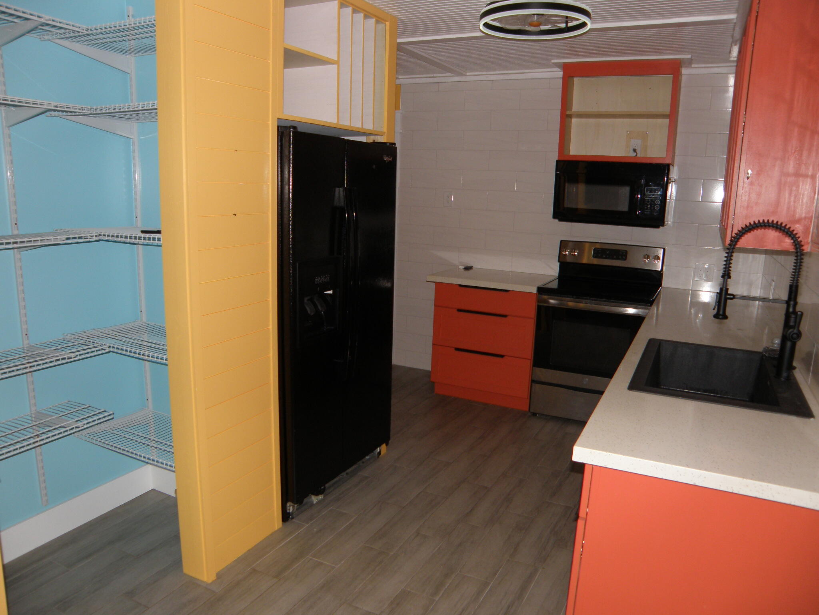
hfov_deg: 67.3
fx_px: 615
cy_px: 308
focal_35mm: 26
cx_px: 410
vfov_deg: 53.1
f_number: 2.8
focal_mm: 4.6
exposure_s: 1/1000
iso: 100
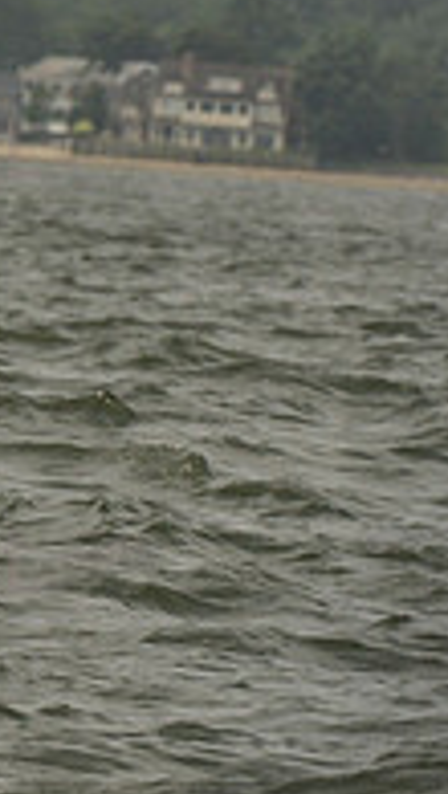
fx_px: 19661
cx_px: -635
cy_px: 39
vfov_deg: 2.3
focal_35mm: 933
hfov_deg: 1.3
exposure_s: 1/1250
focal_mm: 300
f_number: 9
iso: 320
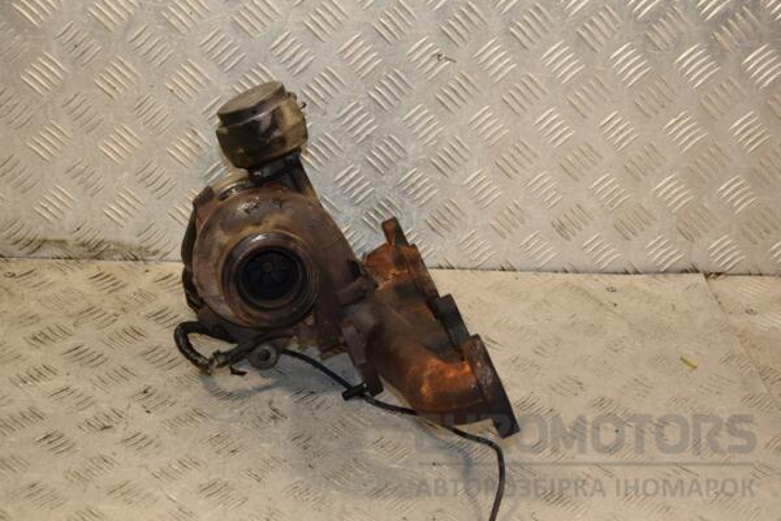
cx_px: 390
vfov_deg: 22.6
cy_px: 260
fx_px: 1302
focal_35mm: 60
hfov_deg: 33.4
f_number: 5.6
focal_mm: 40
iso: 800
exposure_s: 1/200
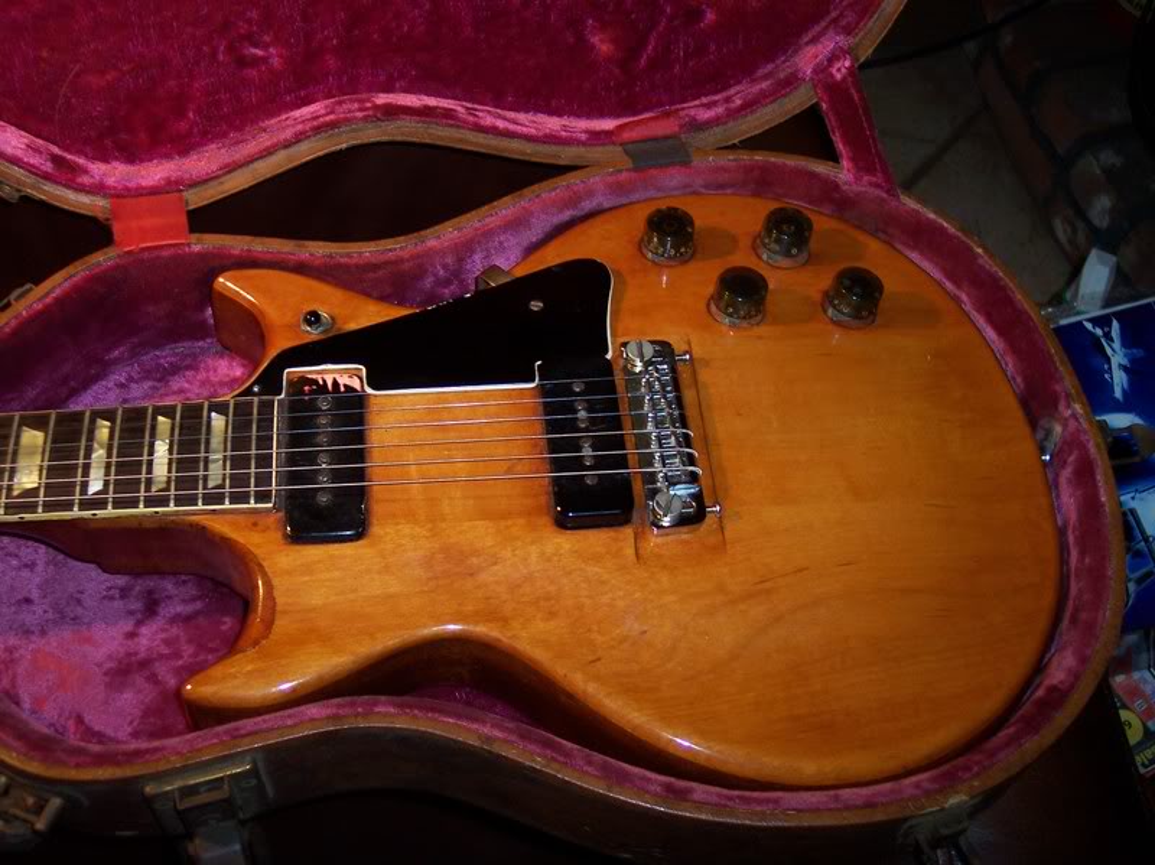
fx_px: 1267
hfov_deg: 49.0
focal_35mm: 38
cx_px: 578
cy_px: 432
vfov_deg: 37.7
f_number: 2.8
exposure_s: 1/30
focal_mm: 8
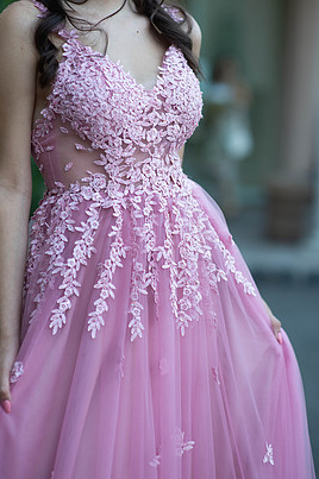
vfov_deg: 21.5
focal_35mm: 95
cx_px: 142
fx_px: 1265
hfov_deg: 14.4
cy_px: 214
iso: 250
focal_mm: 85
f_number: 2
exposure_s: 1/640
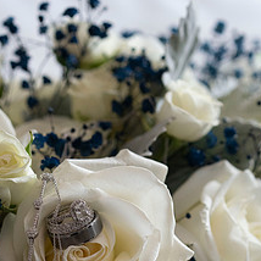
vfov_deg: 11.4
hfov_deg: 11.5
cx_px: 87
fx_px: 1297
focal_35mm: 152
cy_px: 272
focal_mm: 85
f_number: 4
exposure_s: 1/1000
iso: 4000
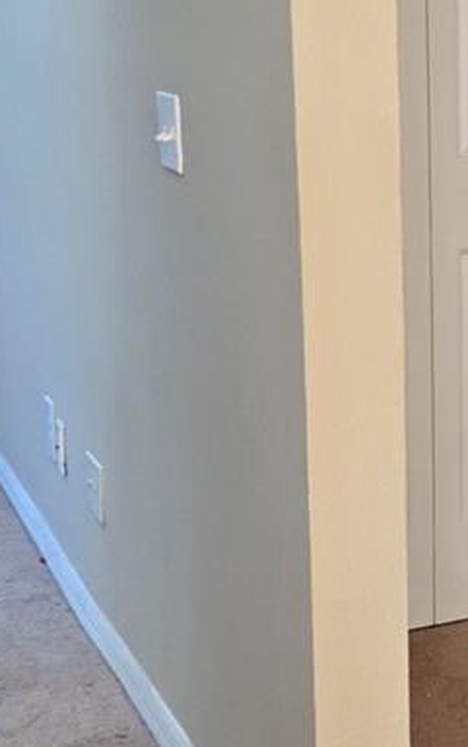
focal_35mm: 76
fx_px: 1549
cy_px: 386
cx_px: 818
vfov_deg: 27.1
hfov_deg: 15.1
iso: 1000
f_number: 1.7
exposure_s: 1/120
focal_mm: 6.3
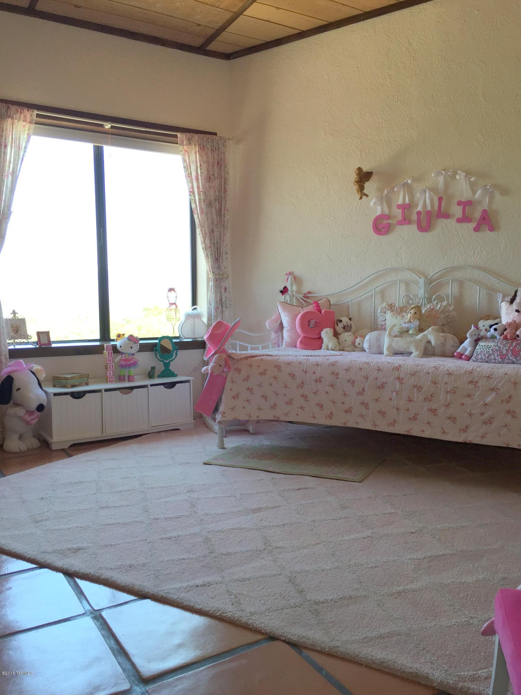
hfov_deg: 48.2
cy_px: 348
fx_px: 582
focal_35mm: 29
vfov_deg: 61.7
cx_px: 260
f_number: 2.2
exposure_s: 1/120
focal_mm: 4.15
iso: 40
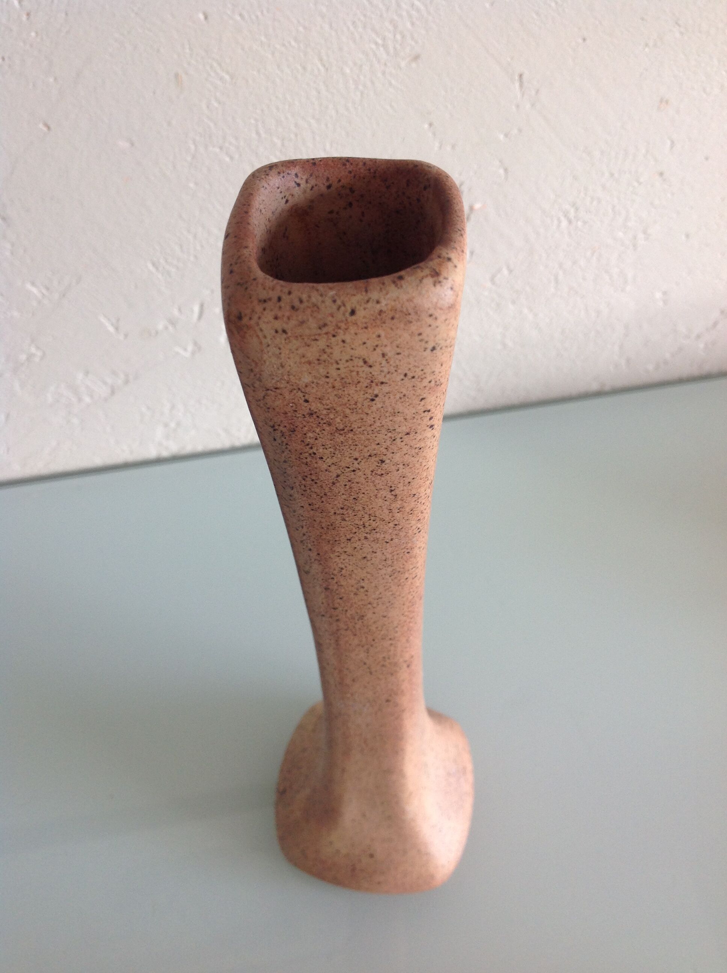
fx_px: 983
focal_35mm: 35
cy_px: 486
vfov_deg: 52.7
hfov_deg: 40.6
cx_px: 364
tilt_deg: -53.9
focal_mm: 4.28
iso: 64
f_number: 2.4
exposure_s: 1/60
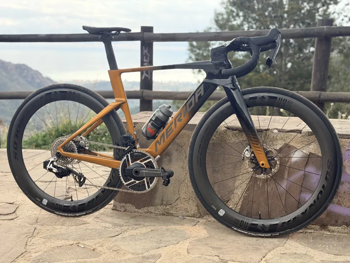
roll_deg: -0.9
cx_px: 175
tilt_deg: -11.8
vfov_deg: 30.3
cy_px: 132
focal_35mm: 48
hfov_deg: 39.7
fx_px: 485
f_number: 1.78
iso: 100
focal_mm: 6.76
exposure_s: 1/527
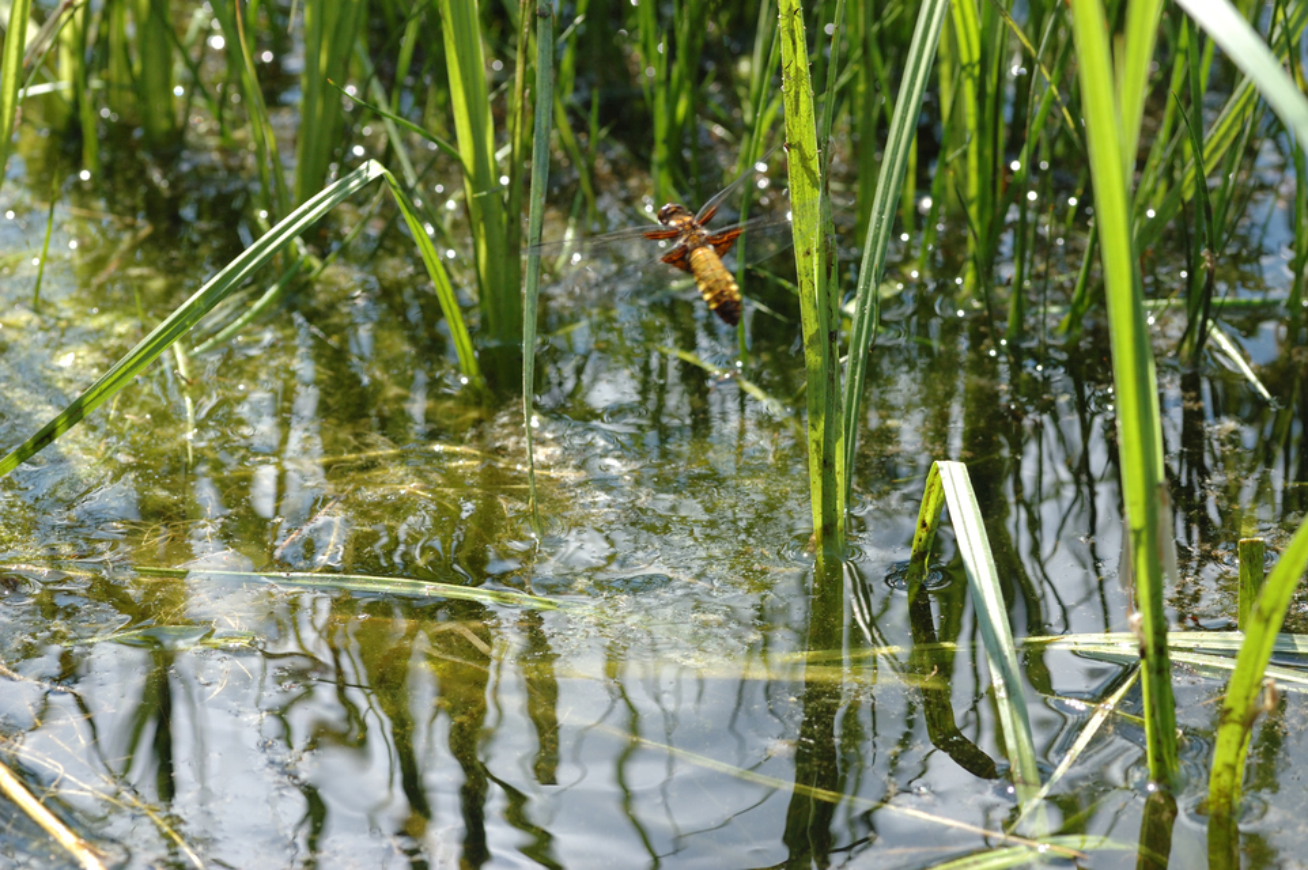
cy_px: 435
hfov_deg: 13.0
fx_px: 5718
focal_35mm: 158
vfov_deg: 8.7
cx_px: 654
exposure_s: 1/320
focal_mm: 105
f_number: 8
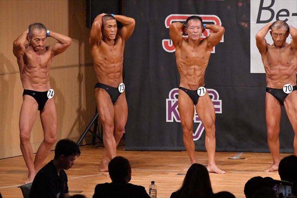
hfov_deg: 7.6
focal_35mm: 270
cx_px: 148
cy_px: 99
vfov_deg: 5.1
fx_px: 2226
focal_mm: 180
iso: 9000
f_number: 5.6
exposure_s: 1/400
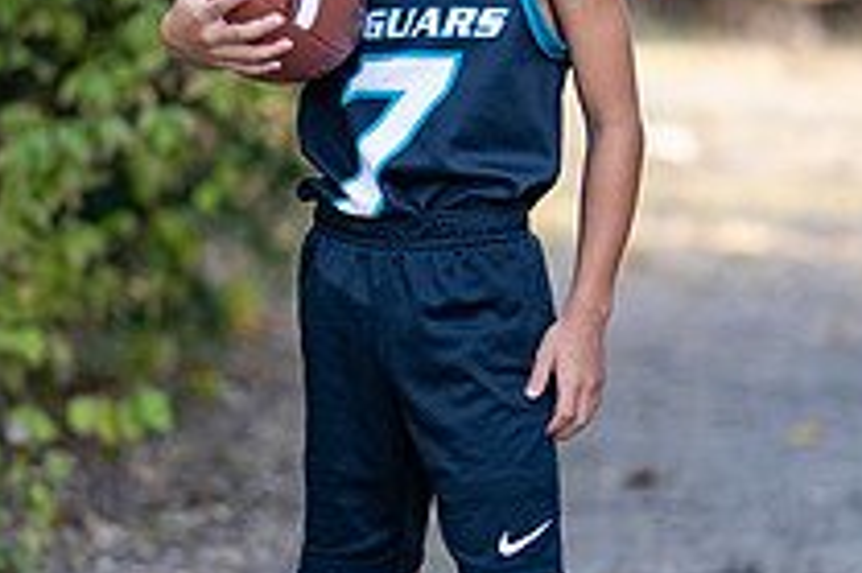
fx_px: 4785
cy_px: 286
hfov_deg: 10.3
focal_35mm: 200
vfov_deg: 6.9
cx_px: 406
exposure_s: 1/320
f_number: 1.2
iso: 125
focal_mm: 50
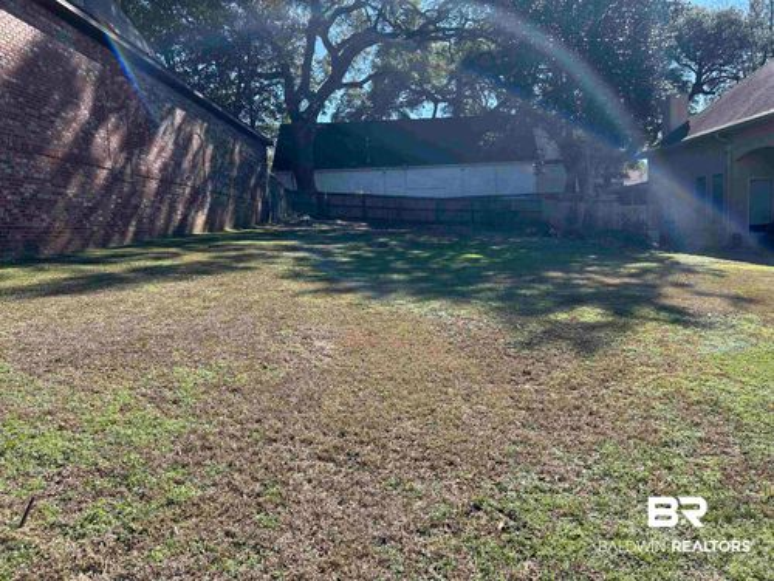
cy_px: 290
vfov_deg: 53.1
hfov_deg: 67.3
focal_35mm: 26
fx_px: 581
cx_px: 387
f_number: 1.5
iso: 50
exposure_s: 1/1724
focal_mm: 5.7
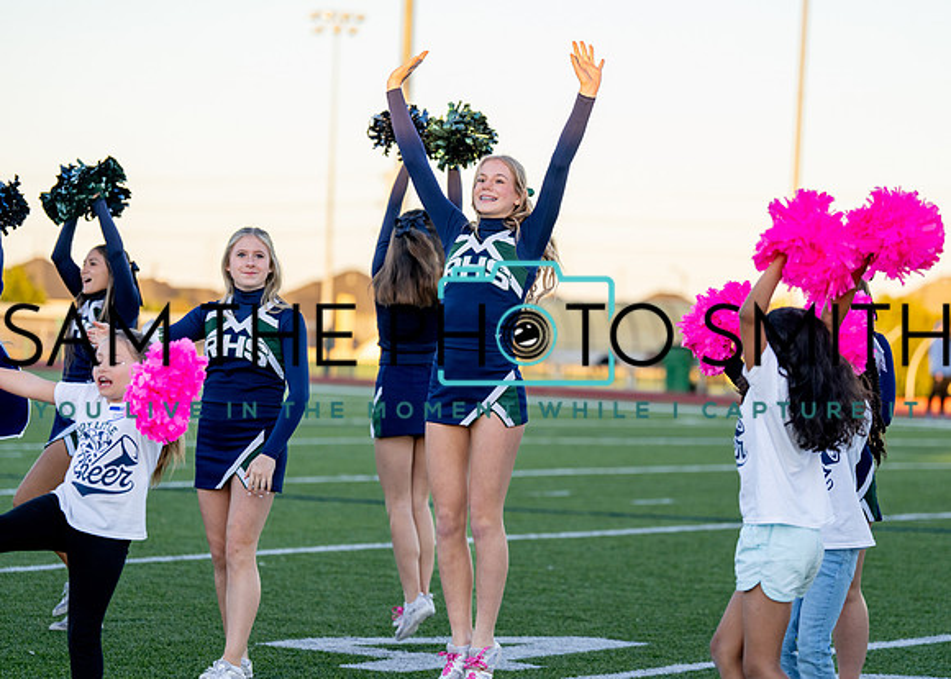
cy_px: 338
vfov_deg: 11.4
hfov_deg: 16.0
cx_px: 473
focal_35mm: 126
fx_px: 3392
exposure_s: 1/1250
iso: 500
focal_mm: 118
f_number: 2.8
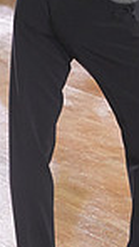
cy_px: -22
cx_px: 309
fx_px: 1914
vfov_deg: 7.3
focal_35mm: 293
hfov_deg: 4.1
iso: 2500
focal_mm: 71
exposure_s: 1/200
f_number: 4.5
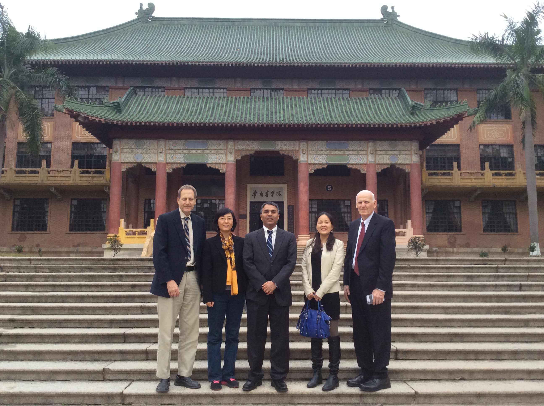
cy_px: 203
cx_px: 272
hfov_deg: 55.4
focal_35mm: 33
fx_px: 518
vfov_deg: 42.8
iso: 64
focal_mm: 3.3
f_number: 2.4
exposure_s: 1/120
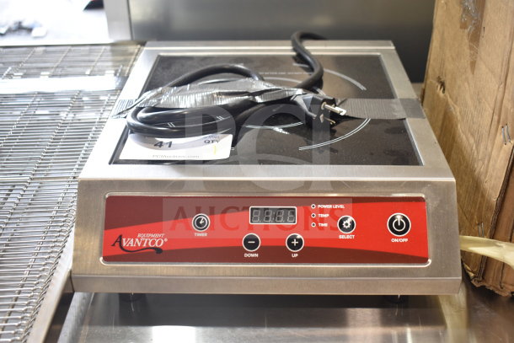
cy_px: 172
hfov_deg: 43.6
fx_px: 643
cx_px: 257
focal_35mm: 45
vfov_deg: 29.9
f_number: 4.2
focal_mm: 30
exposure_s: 1/50
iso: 280
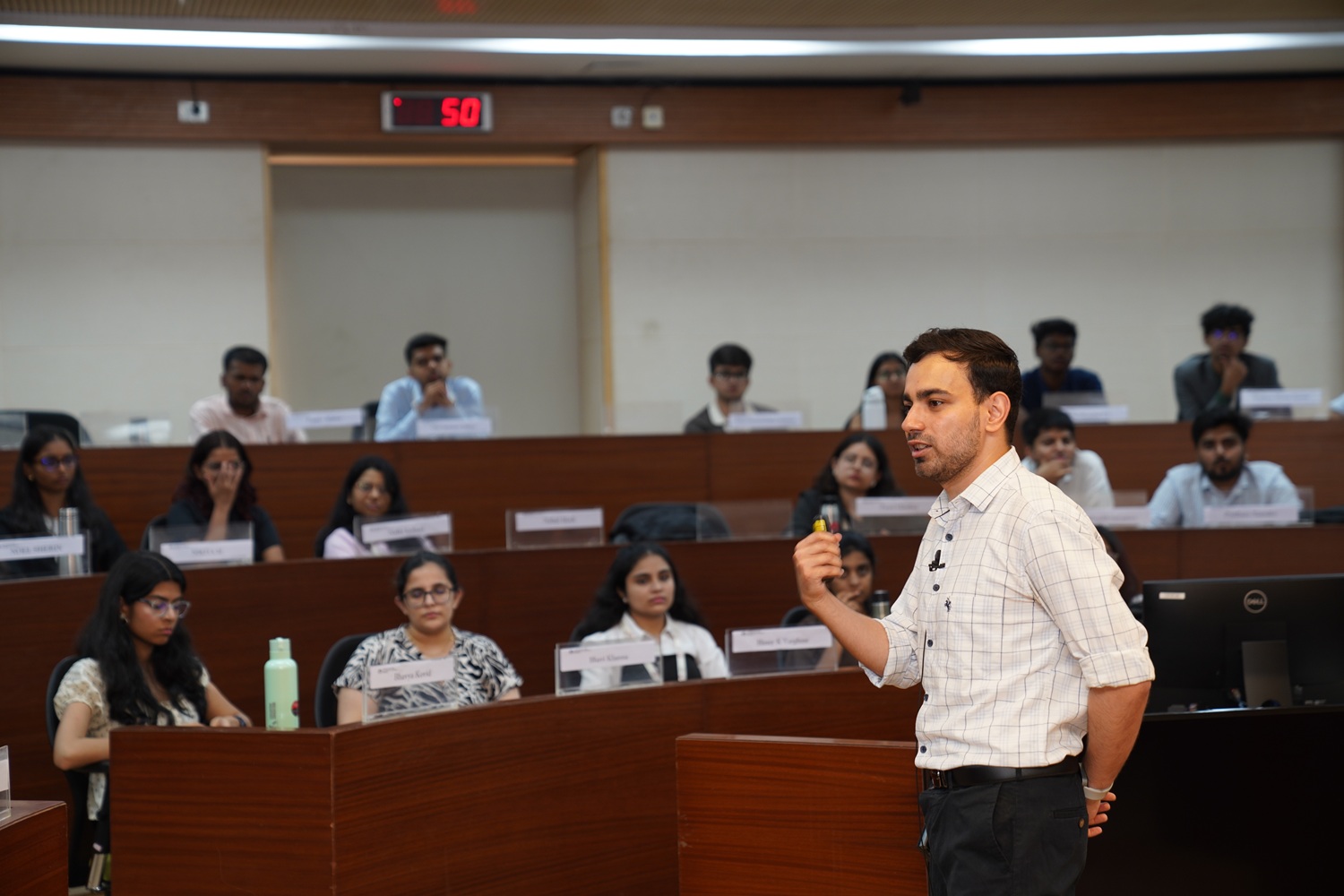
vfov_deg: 19.5
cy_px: 448
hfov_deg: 28.8
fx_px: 2613
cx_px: 672
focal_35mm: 70
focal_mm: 70
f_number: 3.2
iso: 320
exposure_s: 1/125
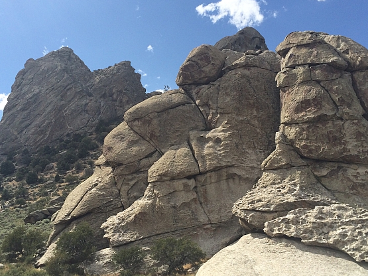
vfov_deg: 36.8
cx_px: 181
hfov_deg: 47.9
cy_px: 123
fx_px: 415
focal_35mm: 39
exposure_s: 1/2740
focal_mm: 4.15
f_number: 2.2
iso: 32
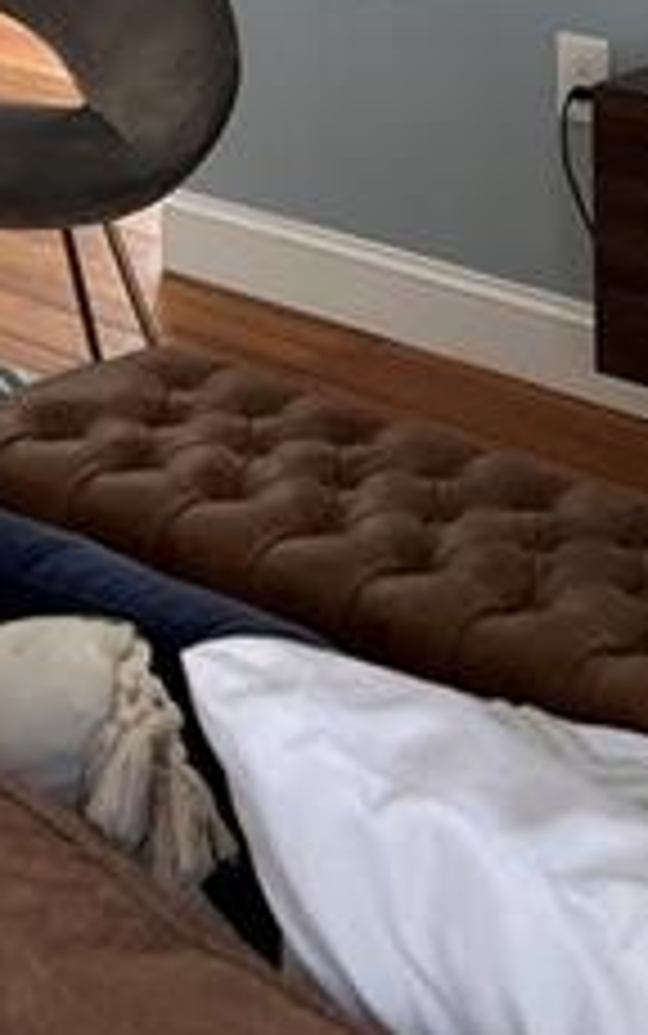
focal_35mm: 92
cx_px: -472
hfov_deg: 13.0
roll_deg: -0.8
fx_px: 2596
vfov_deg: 19.0
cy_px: -634
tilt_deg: +0.8
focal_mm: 5.1
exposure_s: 1/121
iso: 100
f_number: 1.6
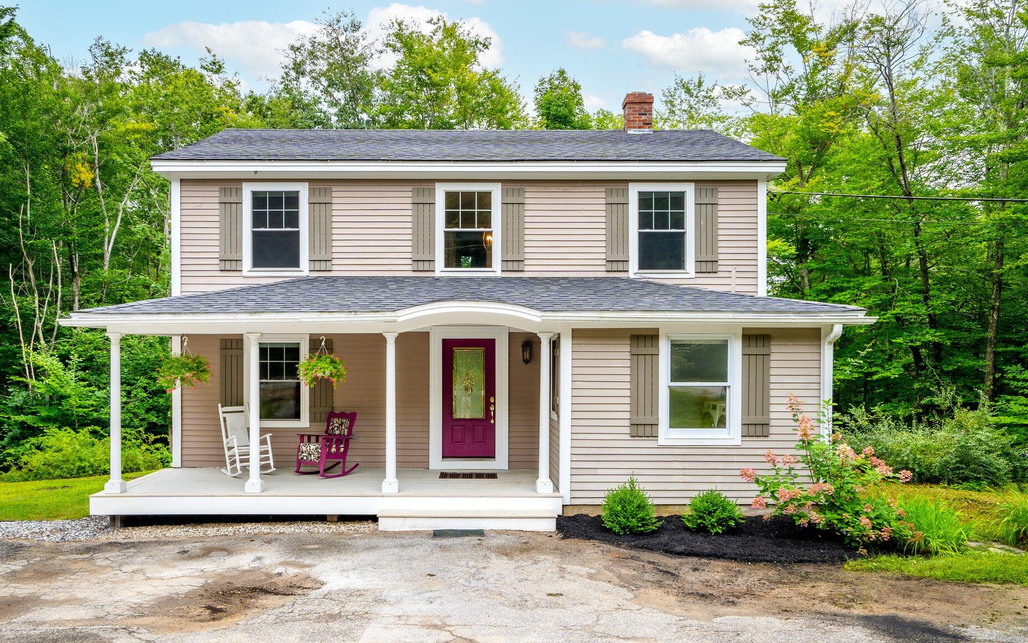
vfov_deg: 45.8
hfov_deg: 68.3
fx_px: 756
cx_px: 470
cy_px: 378
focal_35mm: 27
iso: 50
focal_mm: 24
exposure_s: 1/80
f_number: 9
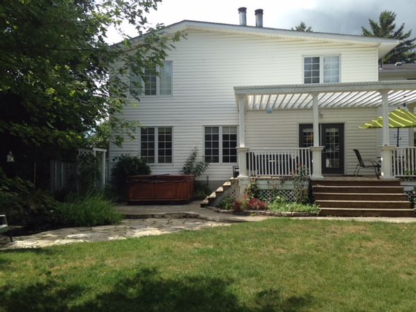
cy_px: 156
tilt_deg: +1.4
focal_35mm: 33
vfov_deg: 42.9
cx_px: 208
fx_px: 397
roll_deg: -0.4
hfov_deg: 55.4
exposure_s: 1/1130
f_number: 2.4
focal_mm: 4.12
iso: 50
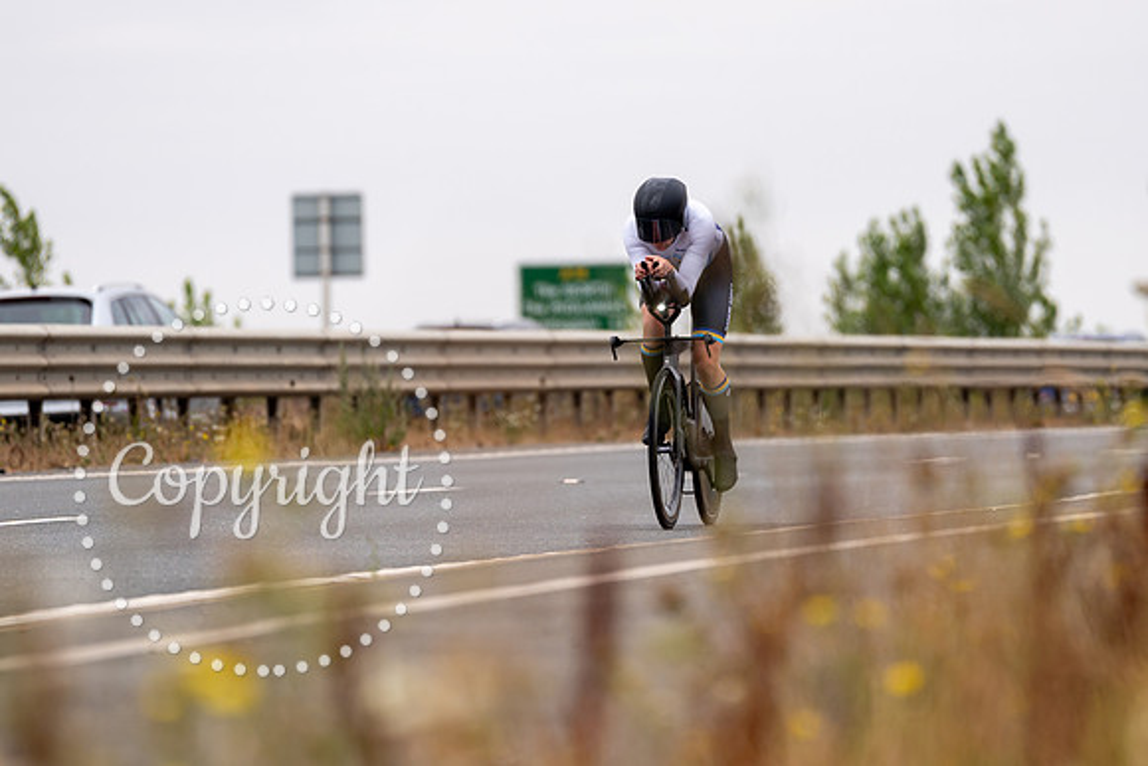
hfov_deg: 5.7
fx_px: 11550
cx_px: 659
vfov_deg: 3.8
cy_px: 357
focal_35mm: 362
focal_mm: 200
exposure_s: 1/800
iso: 100
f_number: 2.8
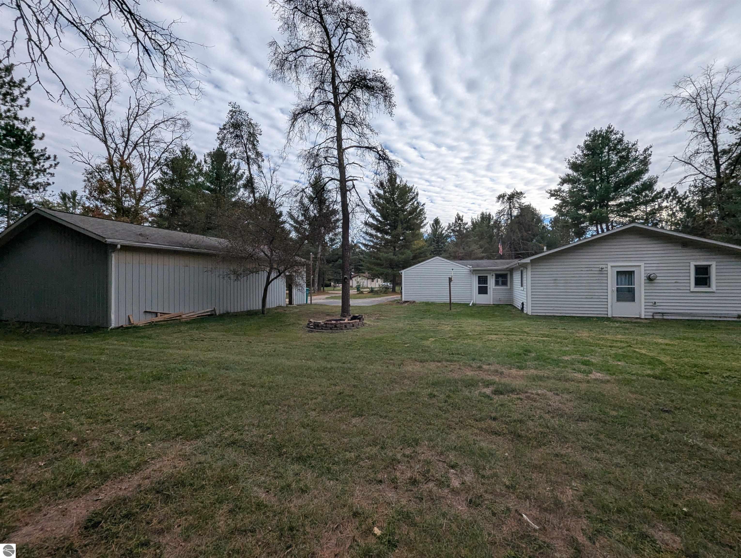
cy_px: 279
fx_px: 279
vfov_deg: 90.1
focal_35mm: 13
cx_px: 370
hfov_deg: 106.1
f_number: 2.2
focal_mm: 1.95
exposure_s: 1/1357
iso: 48
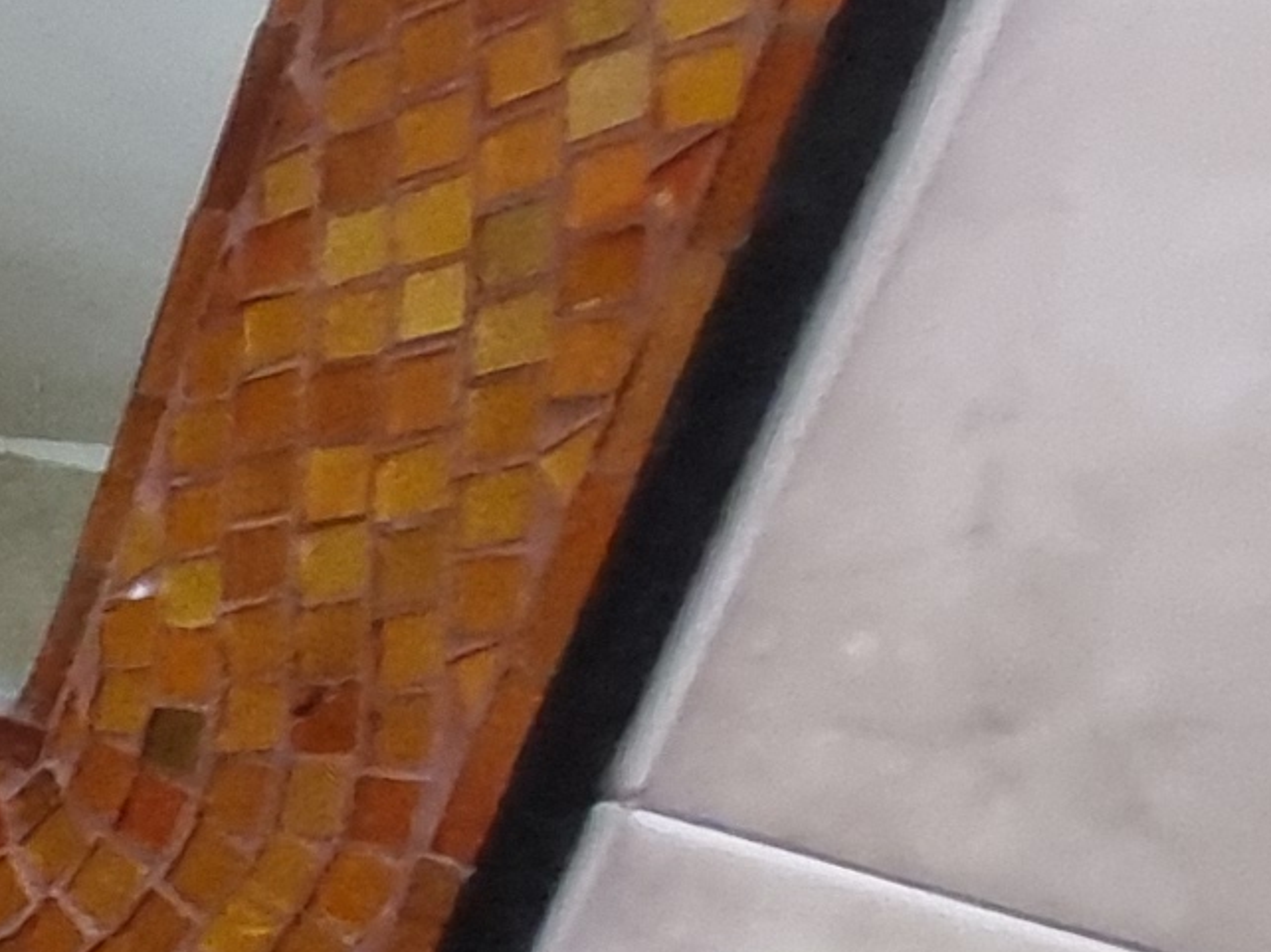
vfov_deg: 16.7
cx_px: -2582
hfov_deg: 11.4
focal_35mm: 81
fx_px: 2973
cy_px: 1370
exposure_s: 1/30
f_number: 2.2
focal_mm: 1.74
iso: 320
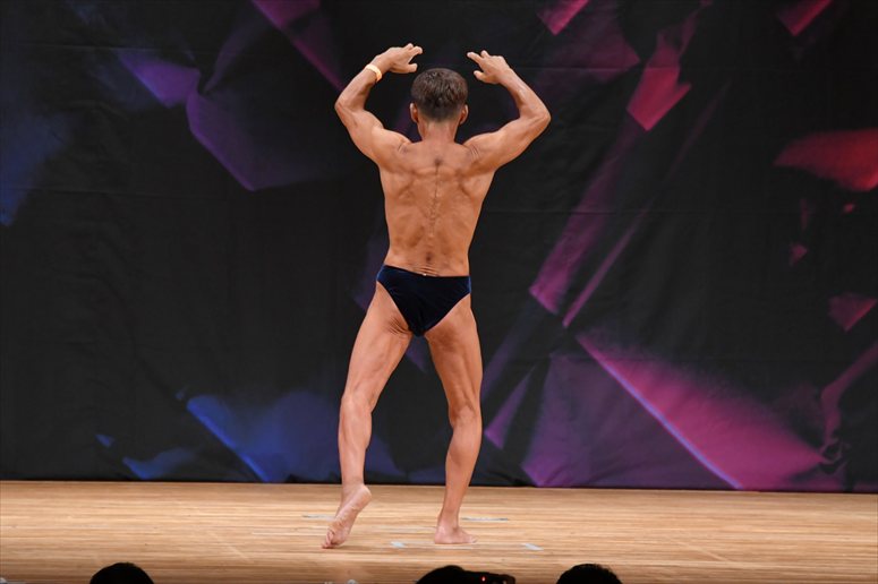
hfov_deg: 7.6
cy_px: 292
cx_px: 439
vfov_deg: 5.1
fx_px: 6582
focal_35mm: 270
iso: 3200
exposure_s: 1/400
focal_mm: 180
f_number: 5.6
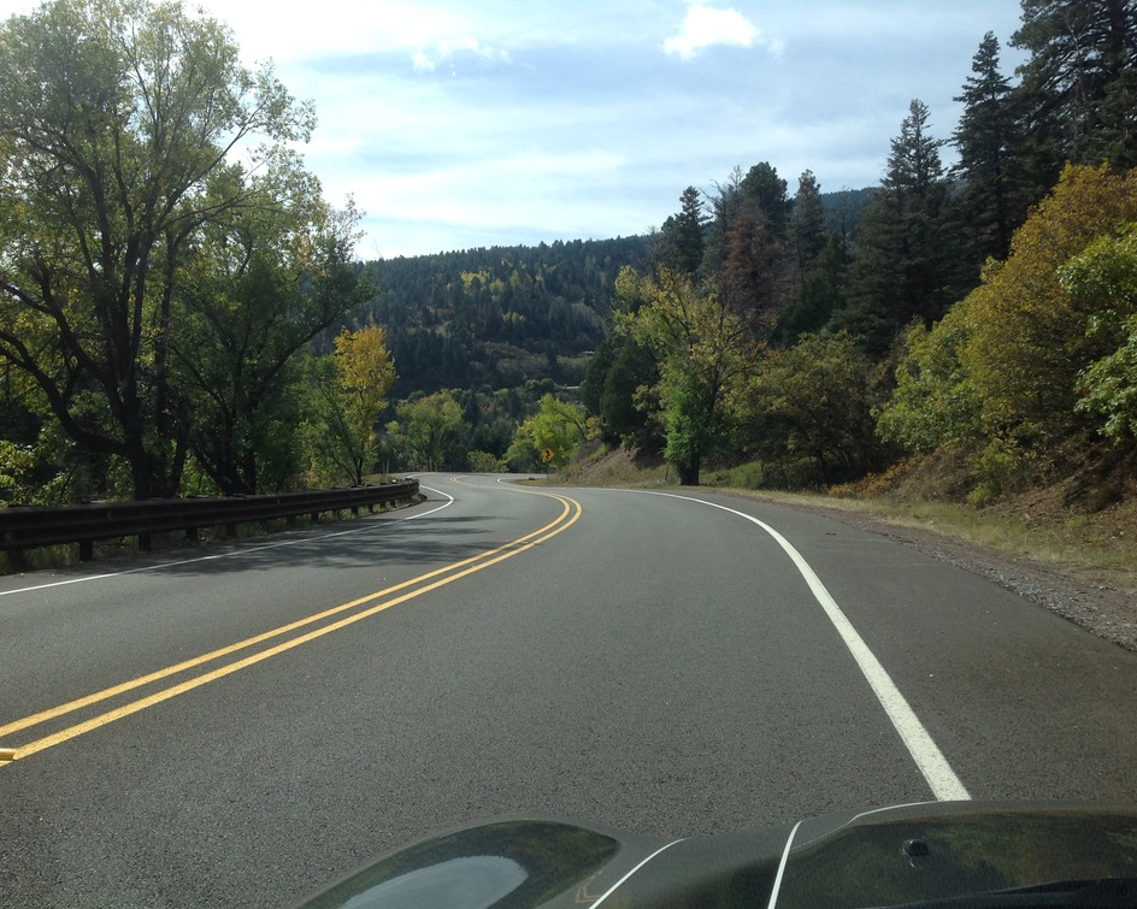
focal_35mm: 37
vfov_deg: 40.1
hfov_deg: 49.1
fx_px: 1245
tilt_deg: -1.7
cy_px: 457
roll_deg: -1.5
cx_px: 575
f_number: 2.4
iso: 50
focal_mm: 4.28
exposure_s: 1/1439
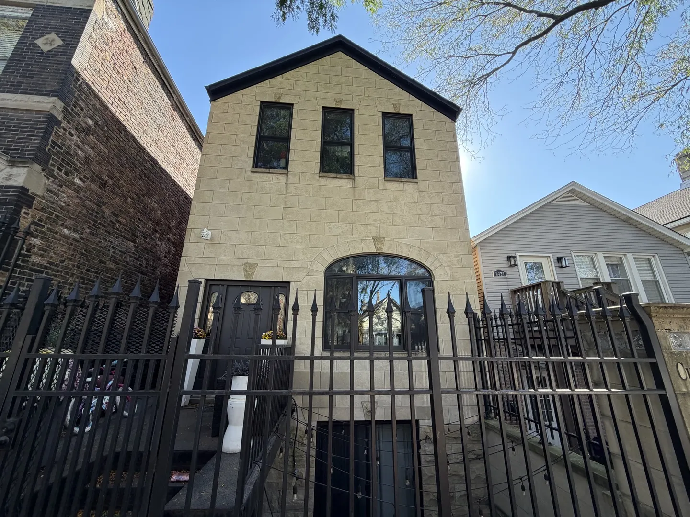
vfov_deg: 85.7
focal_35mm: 14
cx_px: 345
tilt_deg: +16.8
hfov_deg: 102.1
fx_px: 279
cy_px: 258
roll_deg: -0.6
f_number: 2.2
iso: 50
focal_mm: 2.22
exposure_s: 1/231
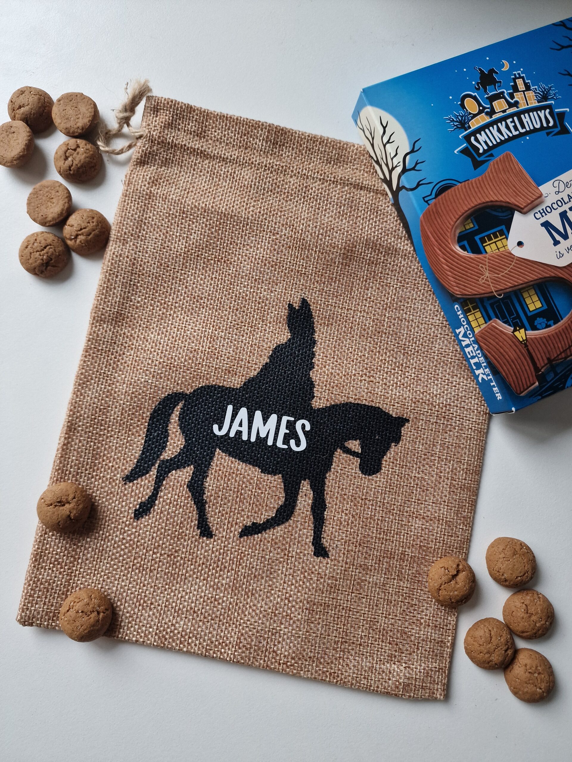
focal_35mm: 23
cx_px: 286
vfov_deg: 73.9
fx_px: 507
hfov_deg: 58.9
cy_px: 381
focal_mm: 6.4
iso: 320
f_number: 1.8
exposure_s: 1/100
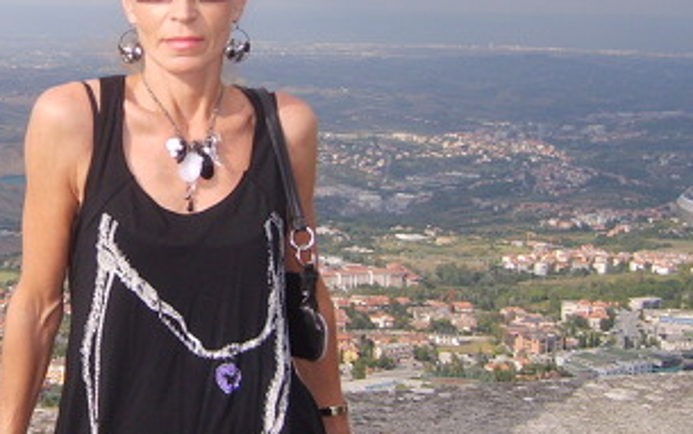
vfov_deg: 17.8
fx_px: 1379
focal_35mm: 73
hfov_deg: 27.4
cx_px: 105
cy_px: 123
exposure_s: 1/350
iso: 88
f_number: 7.1
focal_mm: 5.8
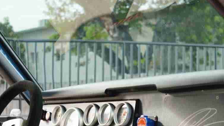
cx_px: 112
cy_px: 102
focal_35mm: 102
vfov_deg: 11.8
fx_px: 606
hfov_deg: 21.0
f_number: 4
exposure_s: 1/60
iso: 160
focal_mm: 30
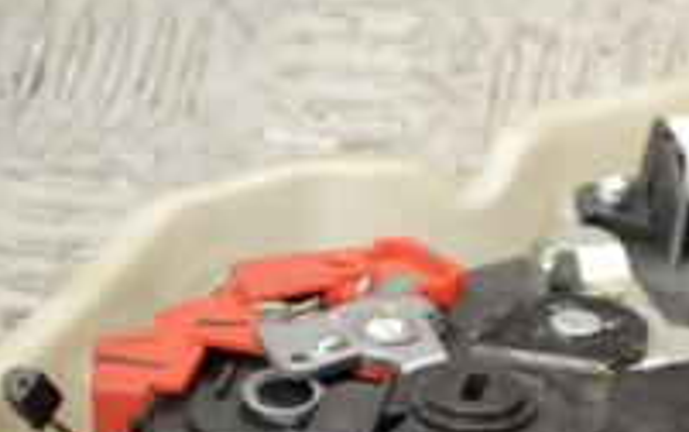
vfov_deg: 6.4
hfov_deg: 10.1
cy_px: 429
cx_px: 689
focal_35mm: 206
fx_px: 3862
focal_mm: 45
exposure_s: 1/30
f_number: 5.3
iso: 250
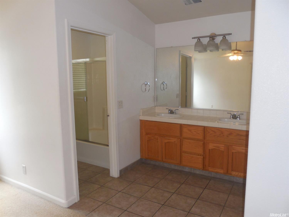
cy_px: 108
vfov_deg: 53.0
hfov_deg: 67.3
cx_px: 144
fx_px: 217
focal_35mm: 26
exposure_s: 1/25
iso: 200
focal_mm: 4.6
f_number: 3.5
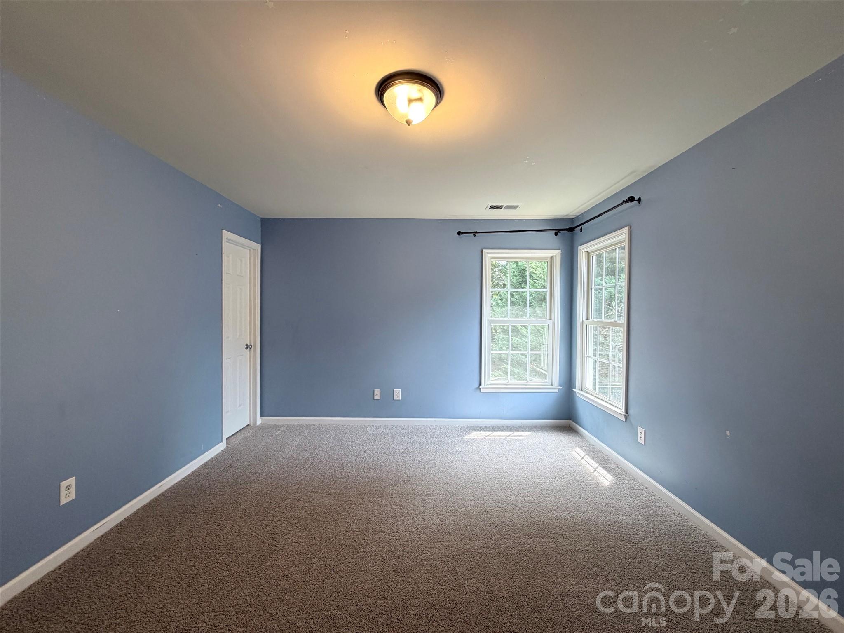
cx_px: 422
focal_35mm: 14
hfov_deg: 102.1
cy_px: 316
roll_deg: -0.5
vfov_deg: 85.7
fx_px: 341
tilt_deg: -0.7
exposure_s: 1/120
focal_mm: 2.22
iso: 200
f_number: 2.2
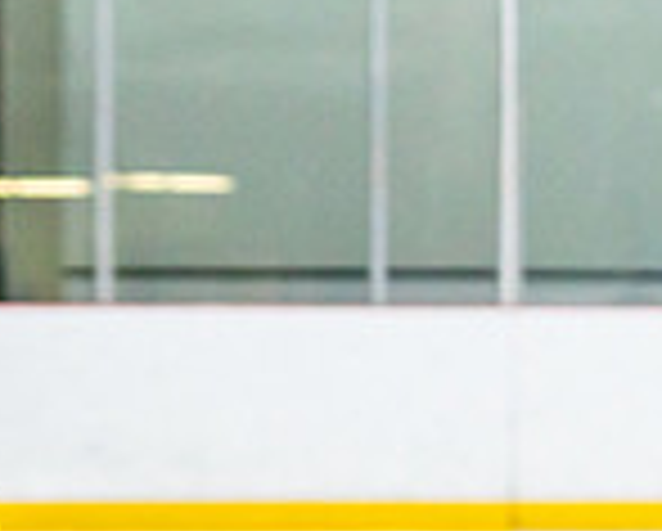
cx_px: -176
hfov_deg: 6.7
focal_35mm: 288
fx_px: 5650
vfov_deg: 5.4
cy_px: 714
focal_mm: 70
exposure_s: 1/1250
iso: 3200
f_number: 2.8
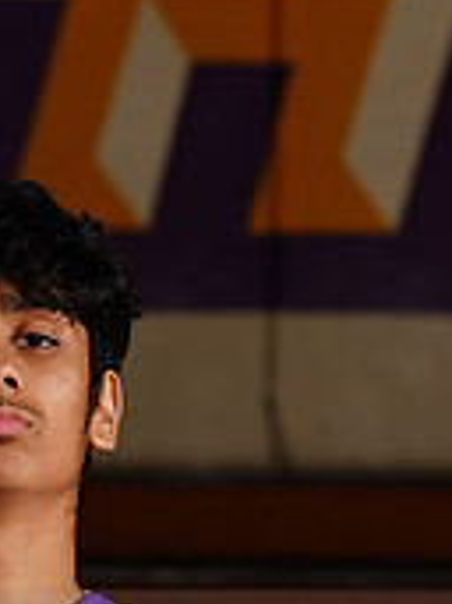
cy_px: 639
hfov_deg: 2.7
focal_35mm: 558
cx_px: -23
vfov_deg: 3.6
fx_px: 9727
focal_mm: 171
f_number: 9
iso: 200
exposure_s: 1/200
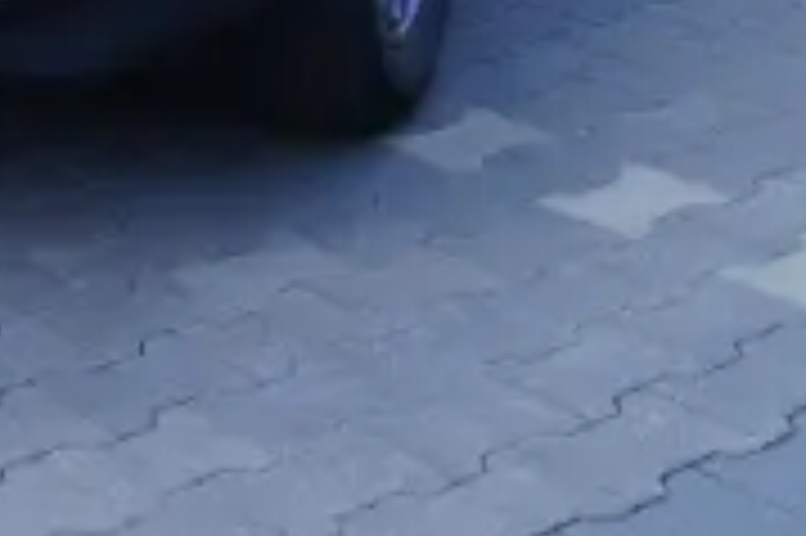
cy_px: -414
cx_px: -194
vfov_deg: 11.8
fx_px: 2393
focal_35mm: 107
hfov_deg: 18.0
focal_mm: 20
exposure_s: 1/50
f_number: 7.1
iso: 100
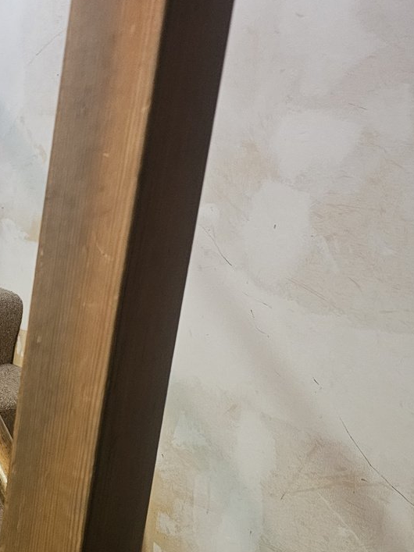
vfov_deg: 38.0
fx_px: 798
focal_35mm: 50
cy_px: 333
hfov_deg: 27.3
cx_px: -8
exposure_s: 1/40
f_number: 1.7
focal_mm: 6.3
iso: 640
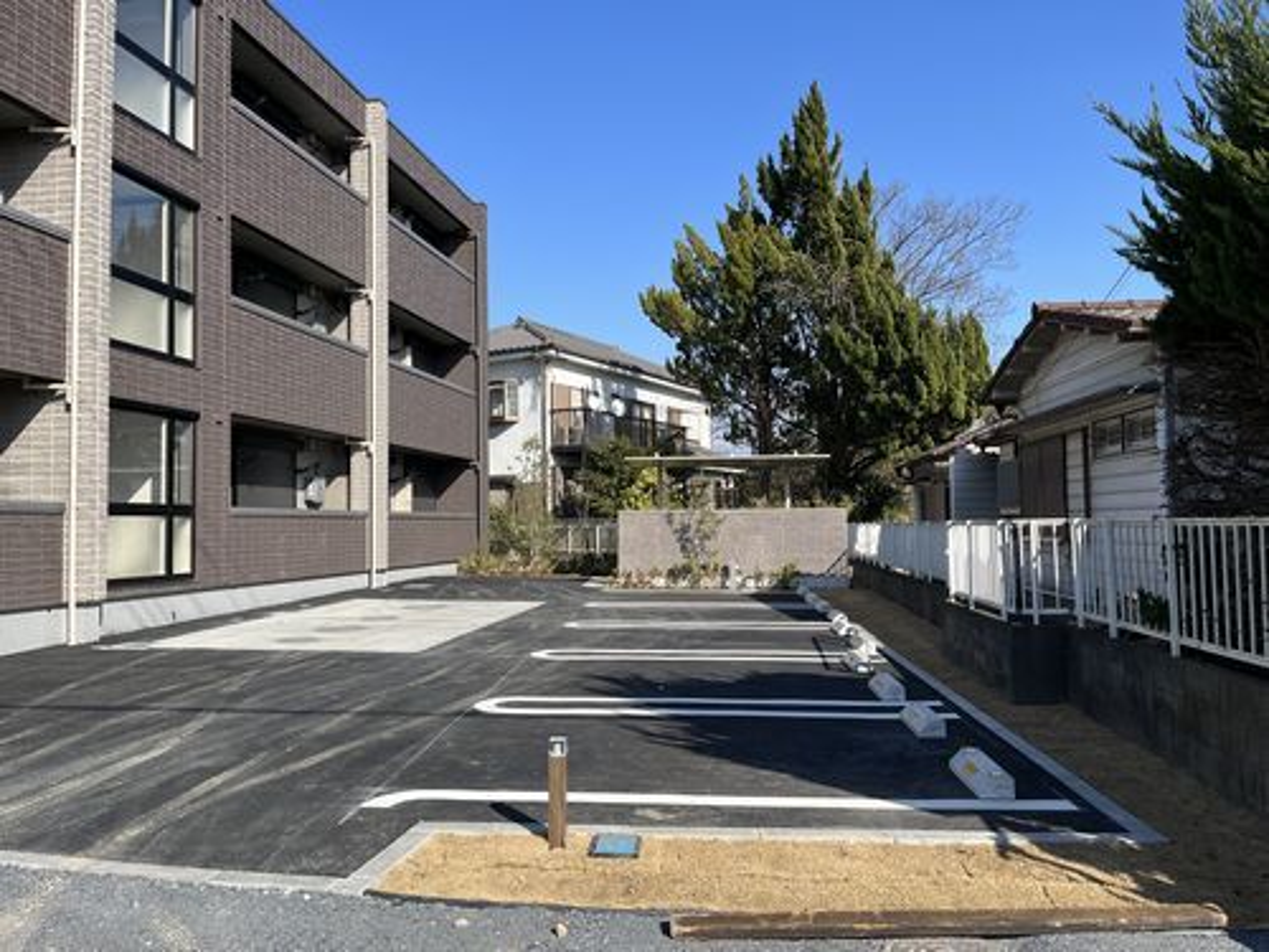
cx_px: 634
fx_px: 953
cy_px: 476
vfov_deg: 53.1
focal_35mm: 26
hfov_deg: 67.3
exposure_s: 1/2571
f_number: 1.6
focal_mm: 5.1
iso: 50
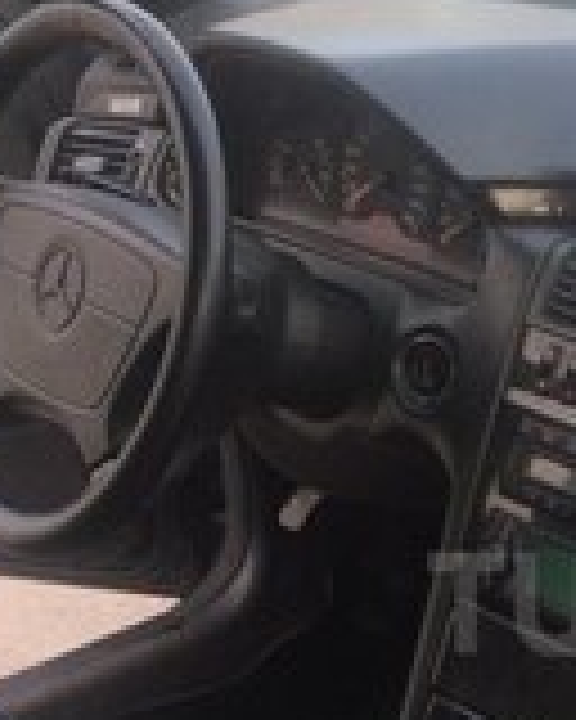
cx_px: 774
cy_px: 603
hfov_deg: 16.4
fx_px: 1875
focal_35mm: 88
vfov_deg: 21.4
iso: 64
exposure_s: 1/100
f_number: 2.2
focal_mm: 4.15
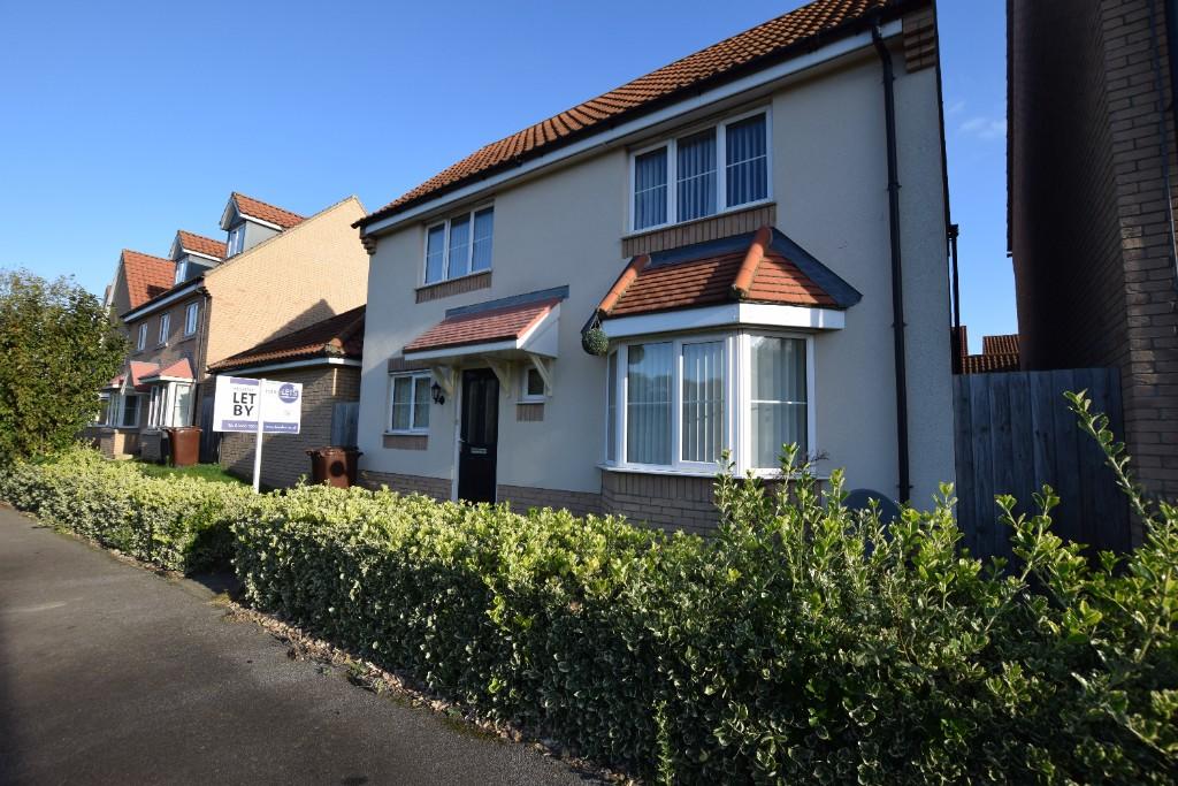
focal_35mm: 15
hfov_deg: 100.4
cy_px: 393
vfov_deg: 77.3
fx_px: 491
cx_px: 589
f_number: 8
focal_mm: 10
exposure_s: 1/250
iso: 200
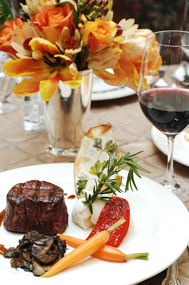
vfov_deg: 22.7
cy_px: 142
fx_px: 711
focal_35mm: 90
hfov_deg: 15.1
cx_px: 94
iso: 800
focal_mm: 60
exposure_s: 1/10
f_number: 7.1
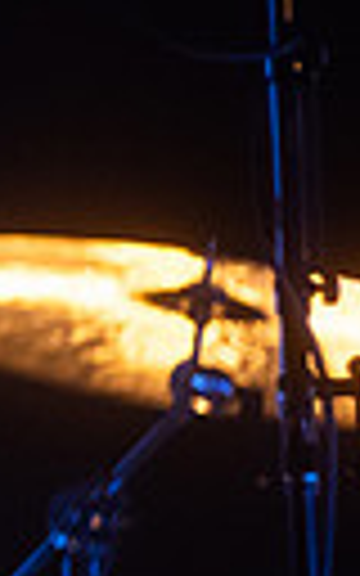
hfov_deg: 1.1
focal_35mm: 1220
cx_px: -1229
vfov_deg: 1.7
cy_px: -105
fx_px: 19151
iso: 2000
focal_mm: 200
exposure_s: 1/125
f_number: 3.2
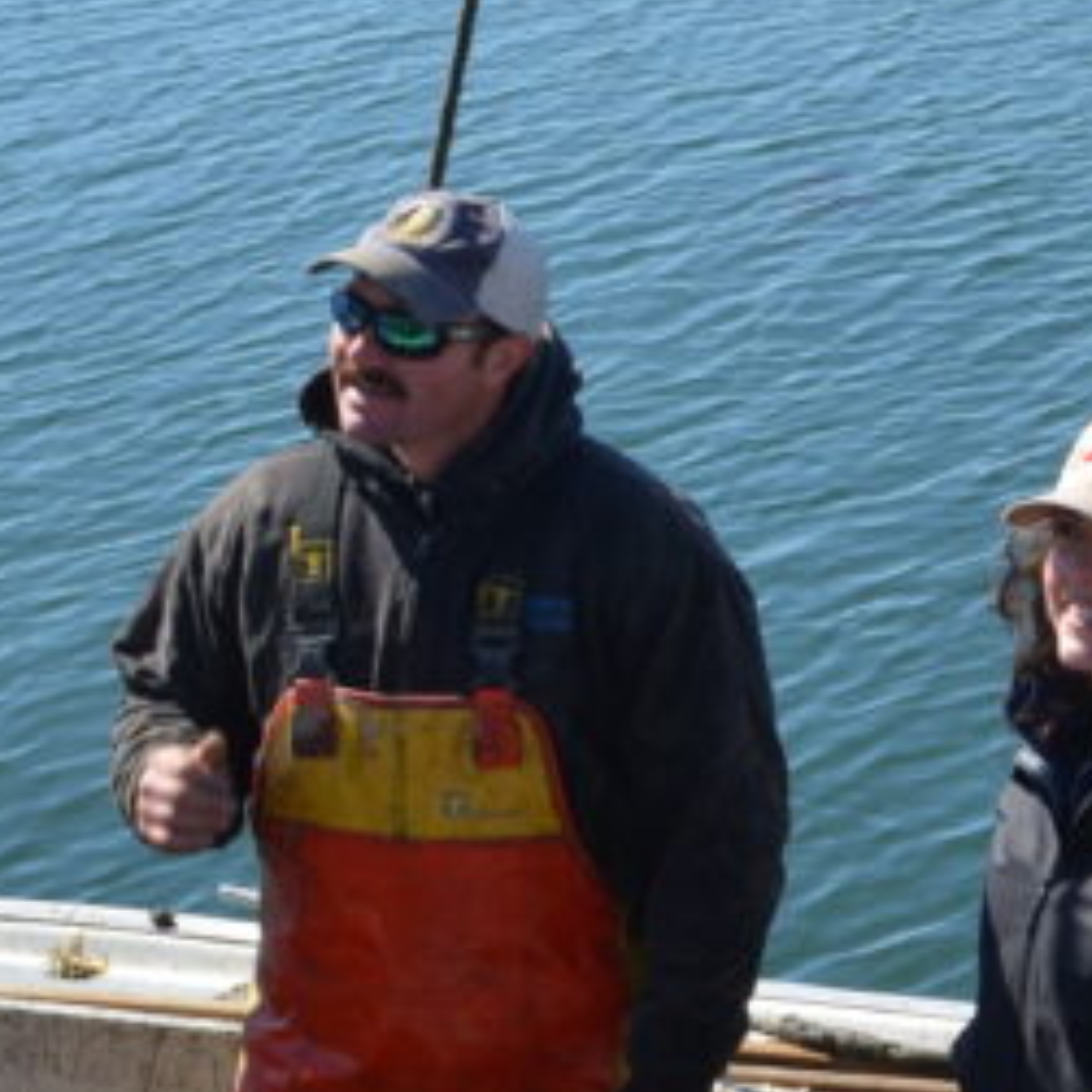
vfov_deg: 12.9
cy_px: 718
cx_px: 1362
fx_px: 4818
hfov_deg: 12.6
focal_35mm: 135
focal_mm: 26
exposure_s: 1/250
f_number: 8
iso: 140
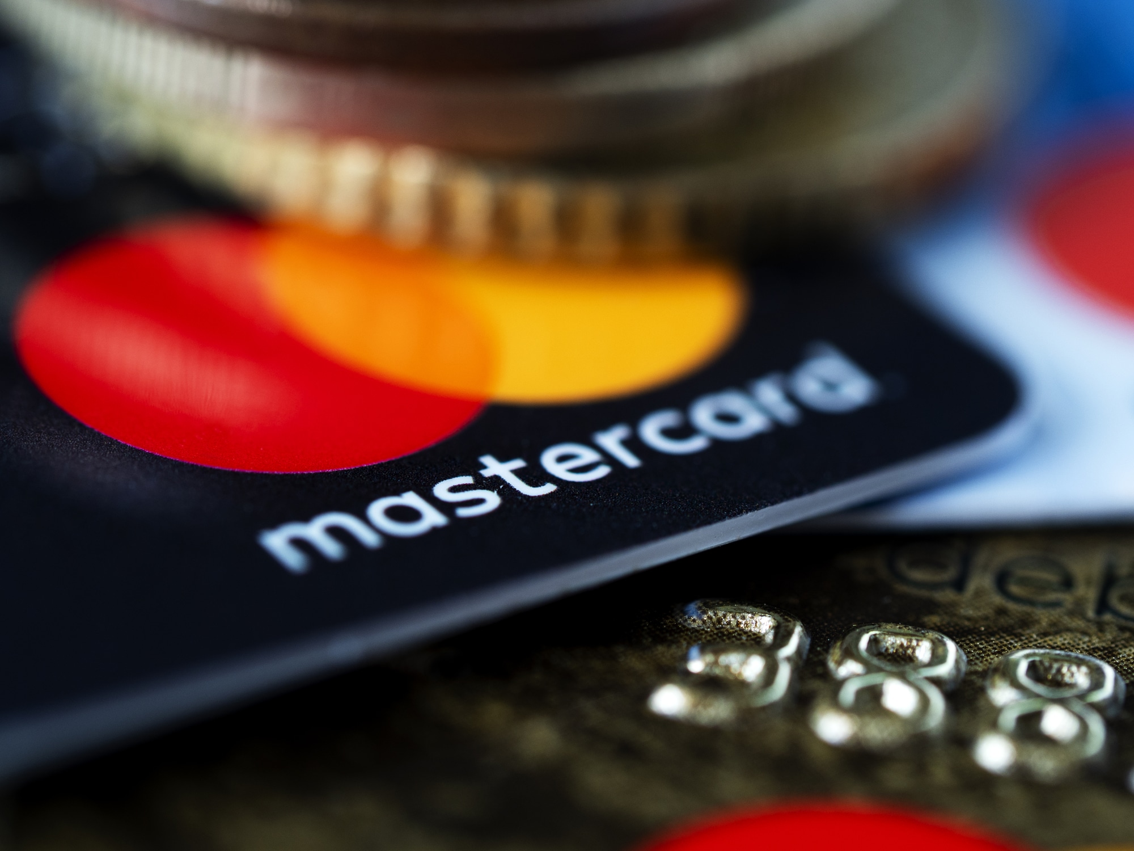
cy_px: 426
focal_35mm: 120
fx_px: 3931
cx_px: 567
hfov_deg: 16.4
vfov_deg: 12.3
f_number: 2.8
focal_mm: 60
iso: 200
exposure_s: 1/60
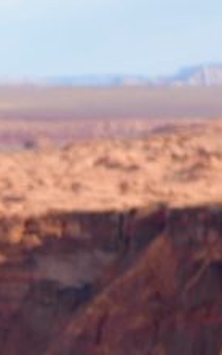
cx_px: -311
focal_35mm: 263
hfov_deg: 4.9
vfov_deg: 7.3
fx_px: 2543
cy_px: 935
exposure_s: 1/640
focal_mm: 28
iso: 100
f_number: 4
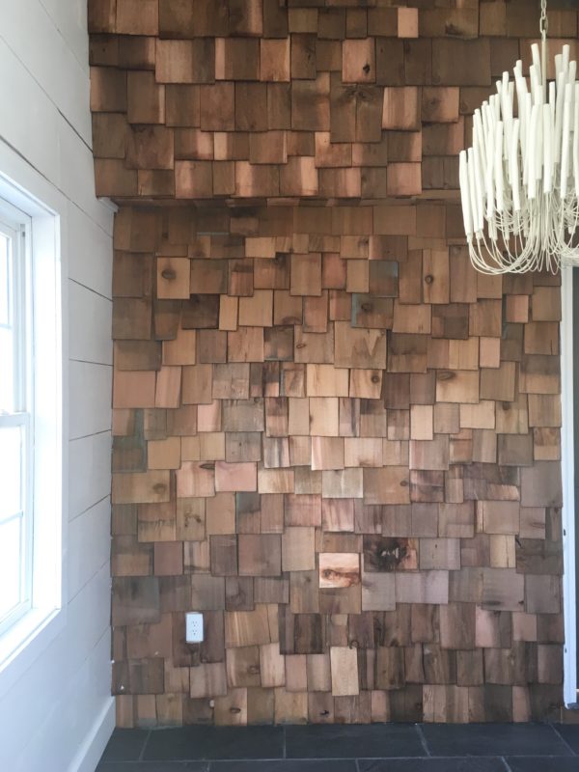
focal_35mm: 29
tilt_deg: +1.1
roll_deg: -1.1
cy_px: 386
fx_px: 647
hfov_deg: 48.2
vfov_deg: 61.7
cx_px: 290
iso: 64
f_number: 2.2
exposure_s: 1/30
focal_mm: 4.15
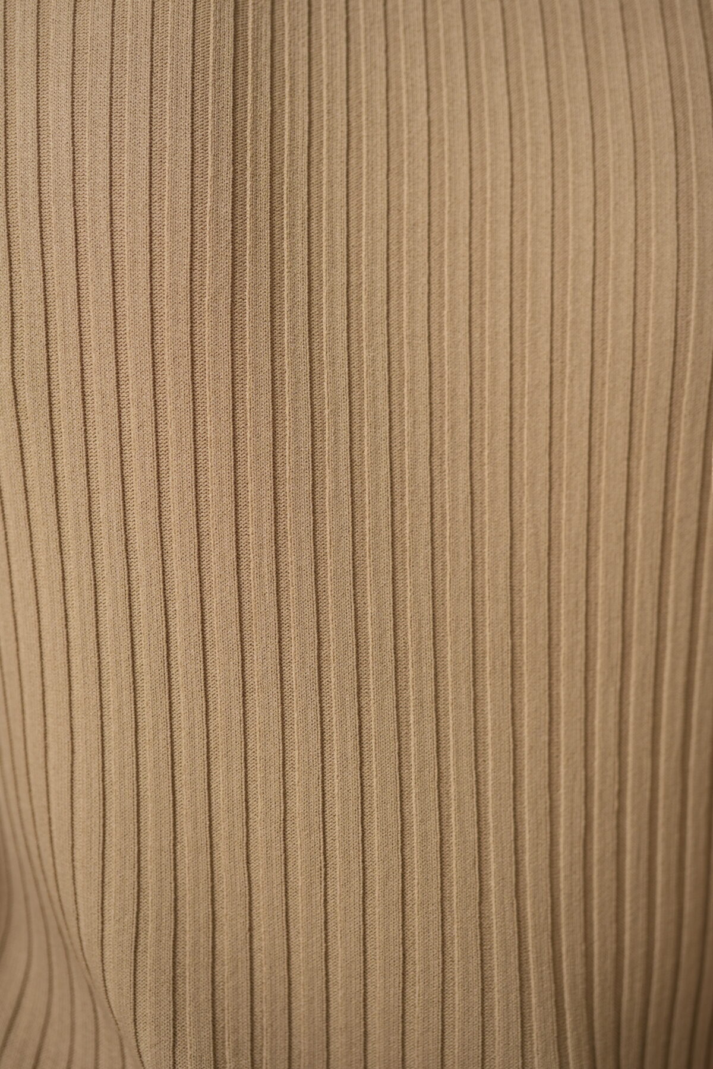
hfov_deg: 27.0
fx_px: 1485
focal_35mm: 50
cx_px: 356
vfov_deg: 39.6
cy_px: 534
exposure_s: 1/125
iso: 500
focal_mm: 50
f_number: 3.2
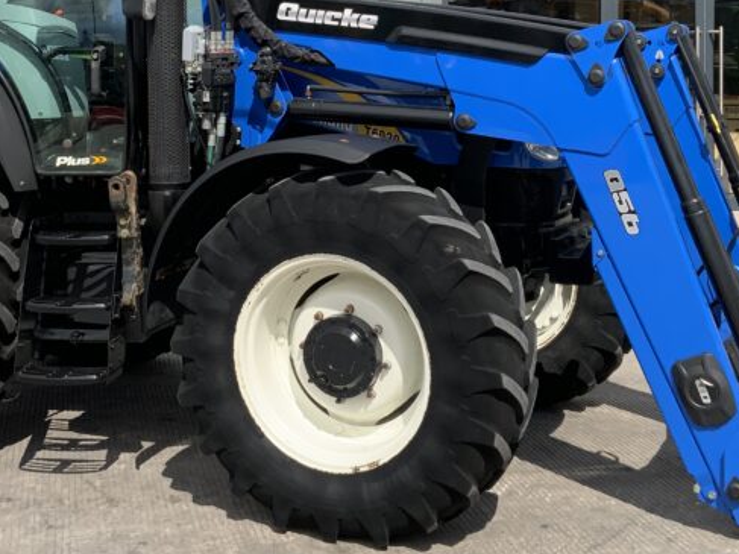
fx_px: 1302
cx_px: 361
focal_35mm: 61
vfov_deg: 23.7
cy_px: 118
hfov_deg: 31.7
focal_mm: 3
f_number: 1.8
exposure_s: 1/1786
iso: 16
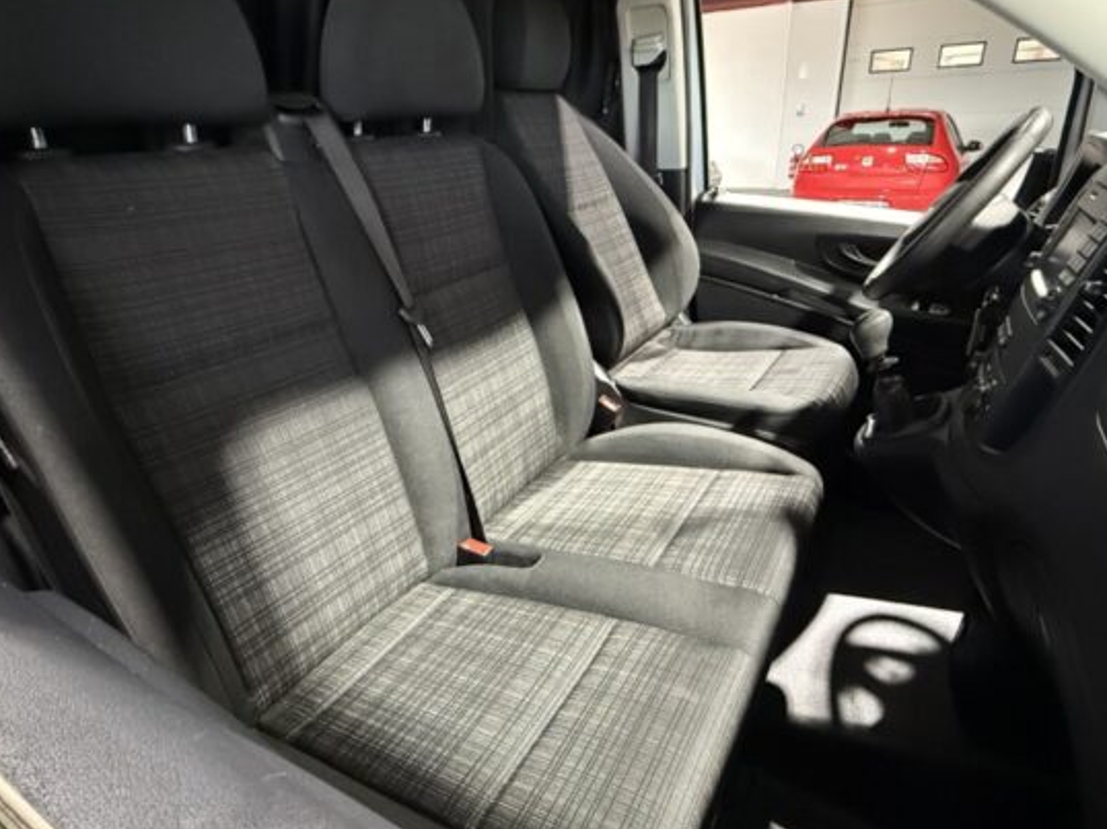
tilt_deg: -24.7
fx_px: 639
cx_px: 566
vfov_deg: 65.9
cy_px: 407
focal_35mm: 20
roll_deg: +2.6
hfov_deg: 81.8
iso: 1250
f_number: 2.2
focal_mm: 2.22
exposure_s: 1/50
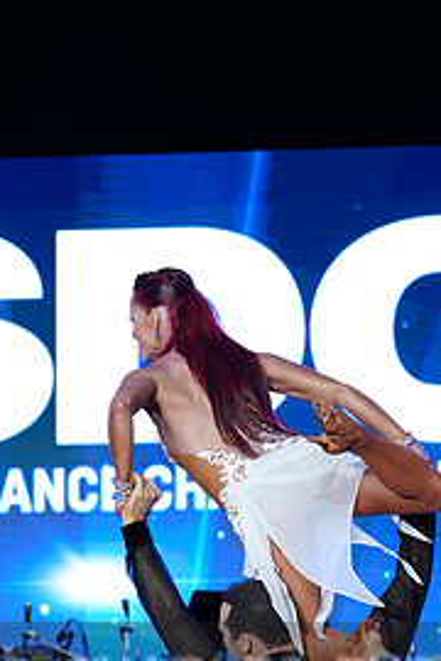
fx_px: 4851
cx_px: 212
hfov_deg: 5.2
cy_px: 705
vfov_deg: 7.8
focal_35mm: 264
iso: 800
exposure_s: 1/250
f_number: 4
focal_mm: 123
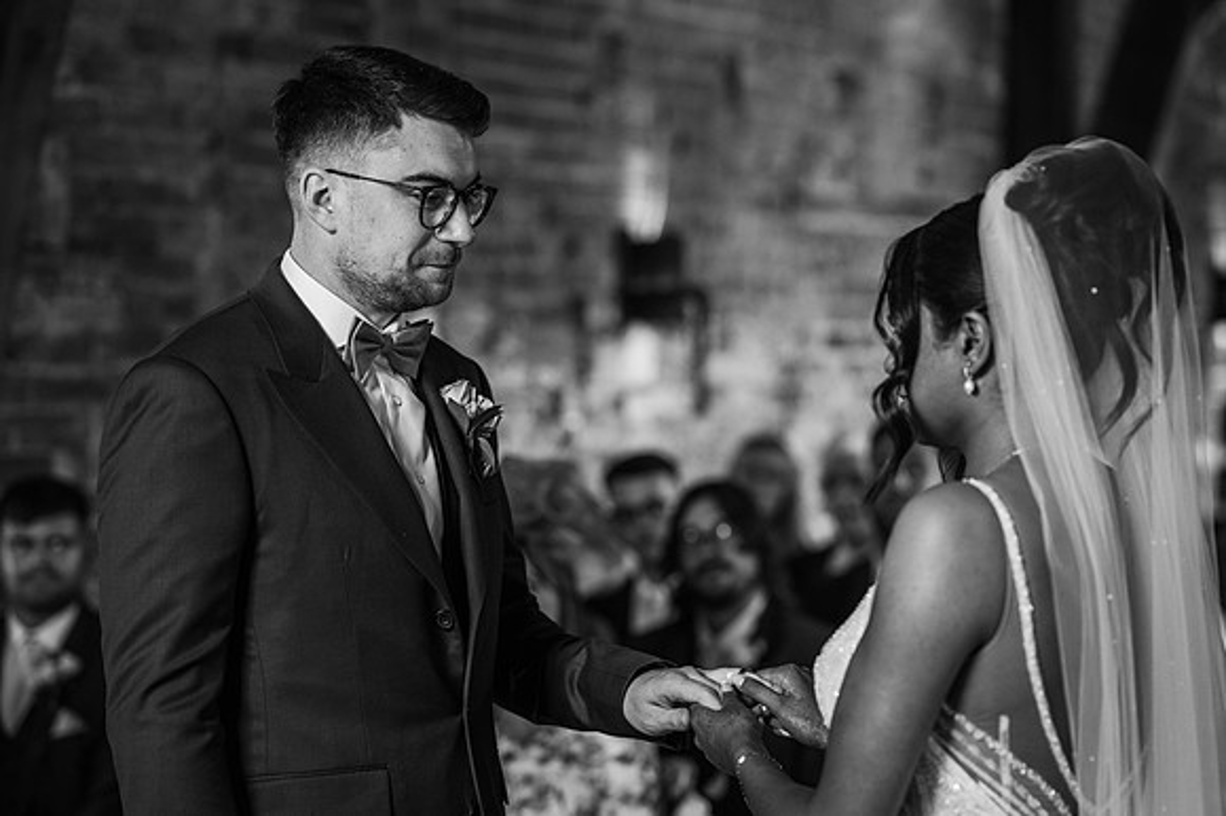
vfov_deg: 16.1
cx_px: 613
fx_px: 2893
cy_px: 408
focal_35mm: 85
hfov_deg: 23.9
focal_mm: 85
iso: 1100
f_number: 2.5
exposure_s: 1/200
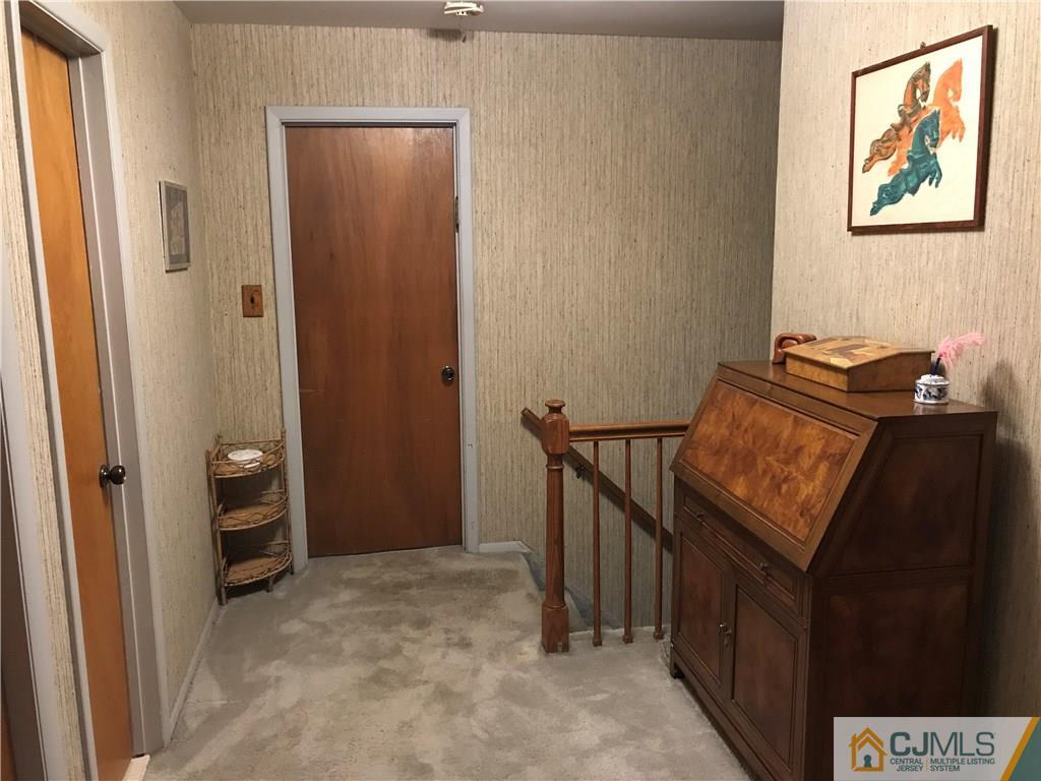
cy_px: 390
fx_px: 842
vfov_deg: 49.7
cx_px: 520
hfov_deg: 63.4
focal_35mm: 28
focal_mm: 3.99
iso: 100
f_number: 1.8
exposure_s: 1/11
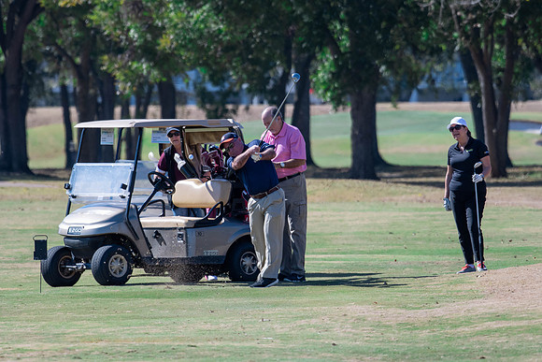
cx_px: 271
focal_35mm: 510
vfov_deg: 2.7
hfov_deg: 4.0
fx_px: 7680
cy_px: 181
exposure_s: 1/1600
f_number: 5.6
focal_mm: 340
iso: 400
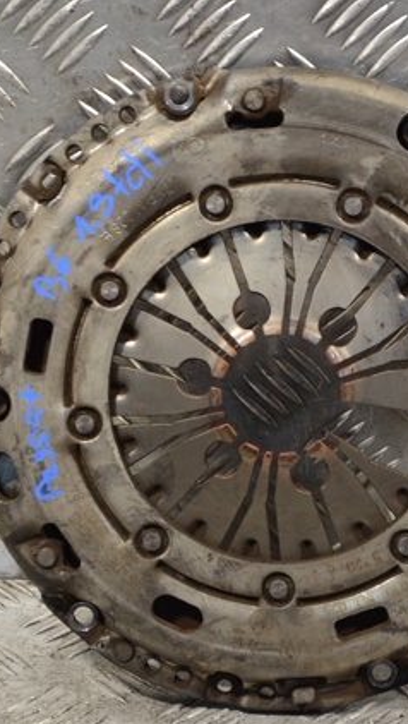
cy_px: 362
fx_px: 2284
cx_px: 264
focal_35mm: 119
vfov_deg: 18.0
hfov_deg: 10.2
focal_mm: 50
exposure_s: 1/30
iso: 360
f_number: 5.6
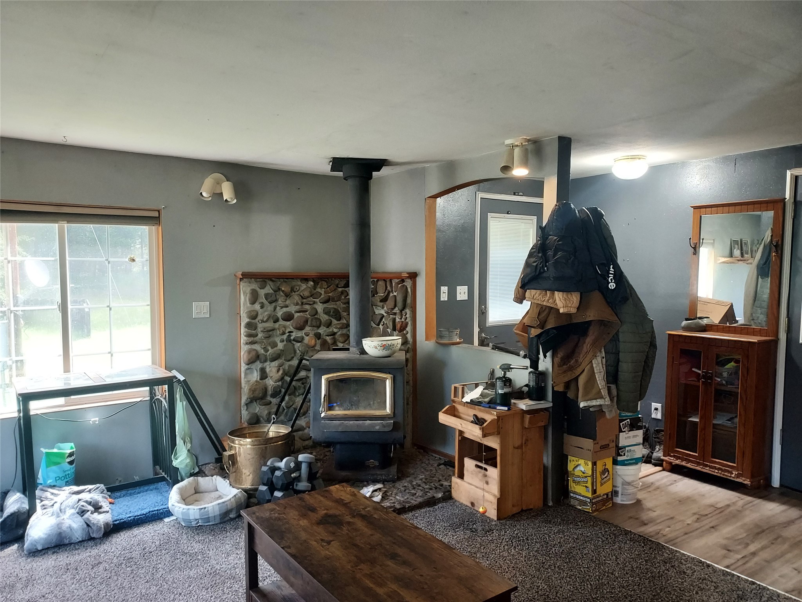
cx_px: 401
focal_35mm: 24
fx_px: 556
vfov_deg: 56.8
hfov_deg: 71.6
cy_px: 301
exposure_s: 1/60
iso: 320
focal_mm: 4.6
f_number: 1.8
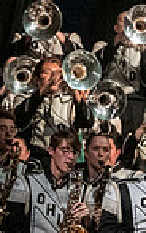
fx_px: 4770
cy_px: 198
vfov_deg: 2.8
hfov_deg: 1.7
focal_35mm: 750
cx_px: 435
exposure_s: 1/500
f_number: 4
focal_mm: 125
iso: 4000
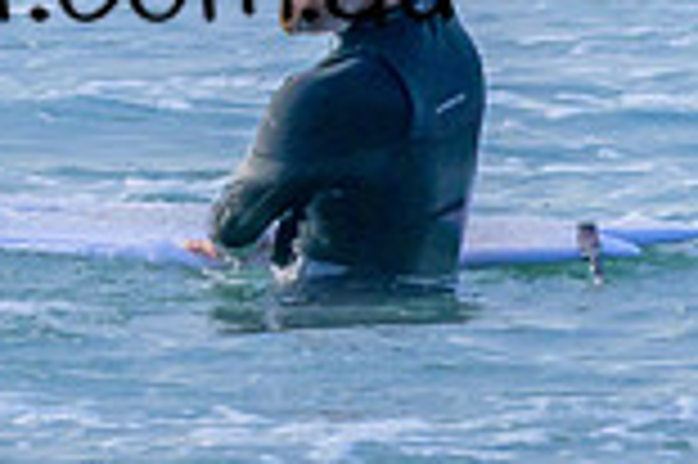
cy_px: -83
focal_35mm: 1689
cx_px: -23
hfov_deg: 1.2
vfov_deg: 0.8
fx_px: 32713
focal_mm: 450
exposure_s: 1/2000
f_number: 11
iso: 2800
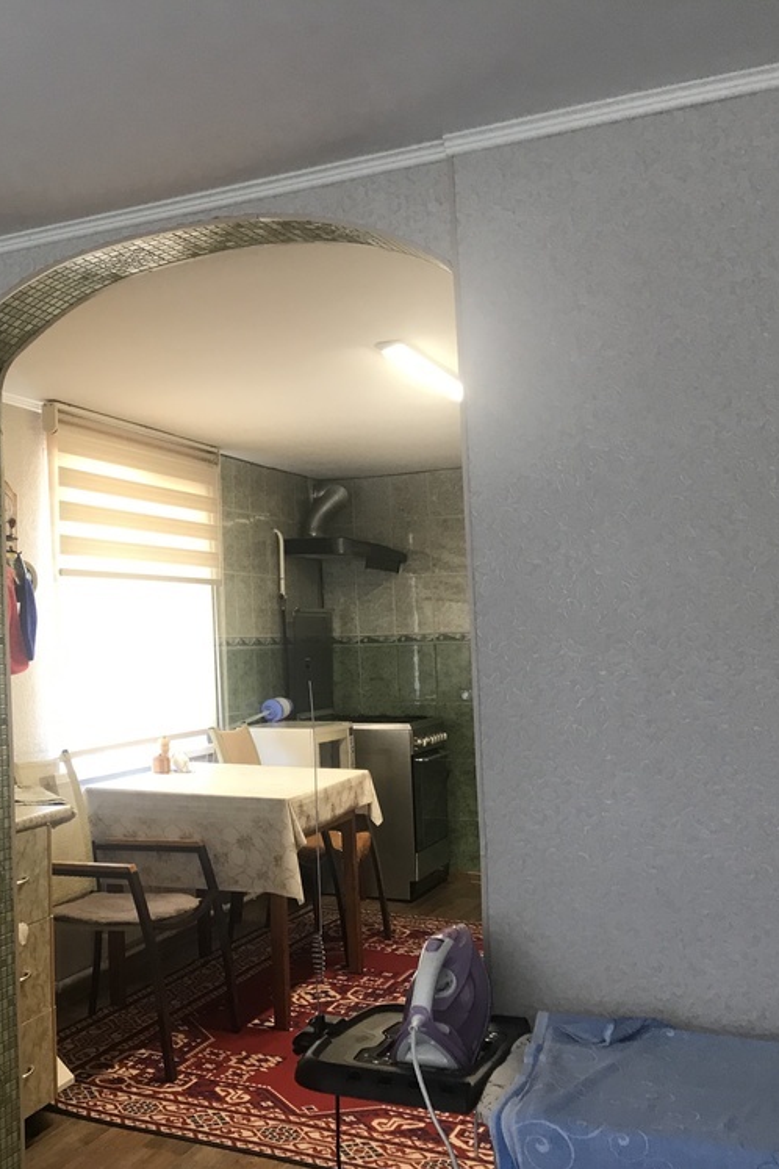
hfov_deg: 32.2
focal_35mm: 39
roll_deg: +1.1
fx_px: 1266
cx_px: 52
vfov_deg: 49.6
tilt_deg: +4.1
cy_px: 585
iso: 40
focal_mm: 3.99
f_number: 1.8
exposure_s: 1/20
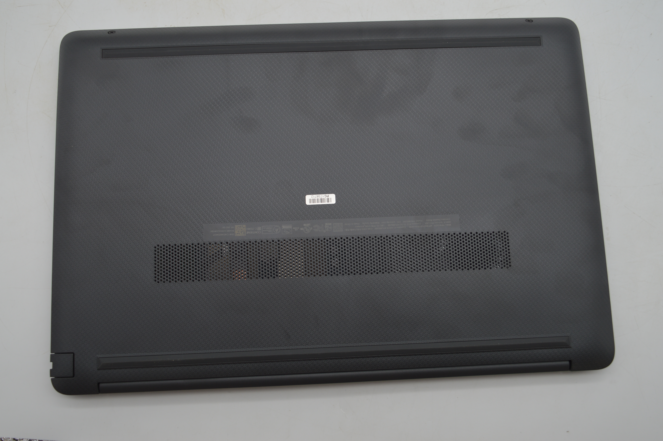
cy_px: 220
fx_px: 662
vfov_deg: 36.8
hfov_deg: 53.2
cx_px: 332
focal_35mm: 36
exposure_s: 1/60
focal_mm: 24
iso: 110
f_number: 5.6
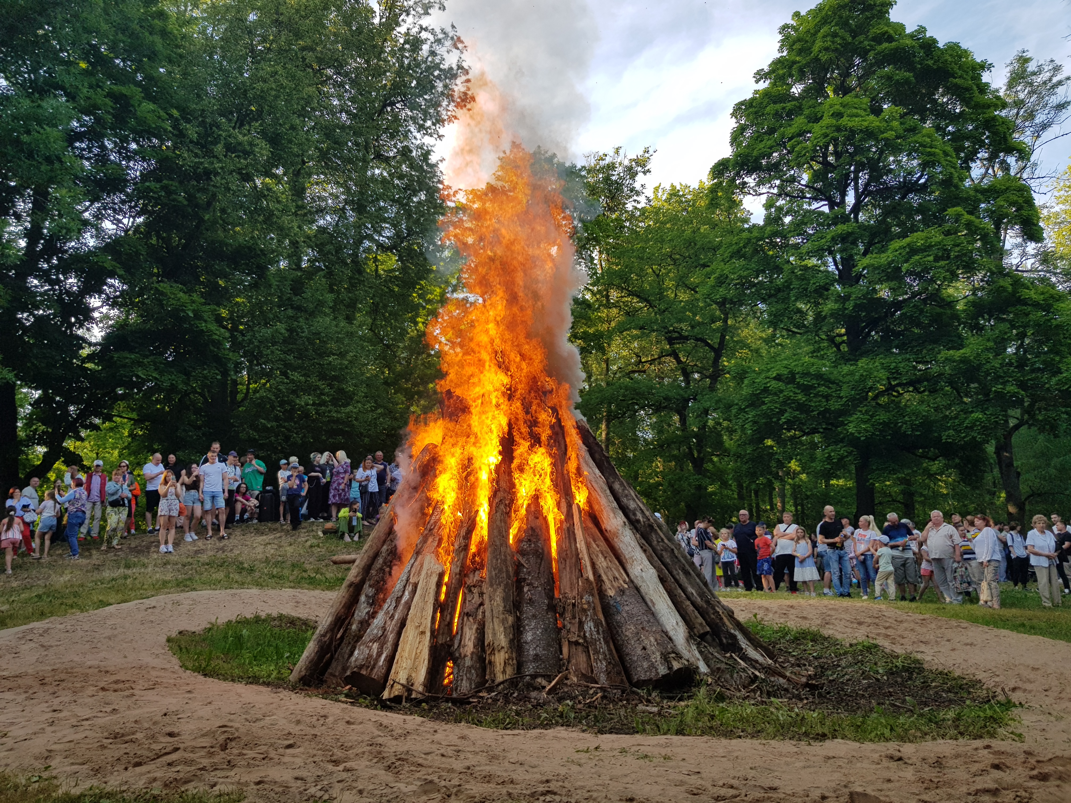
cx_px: 536
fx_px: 804
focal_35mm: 26
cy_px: 402
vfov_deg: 53.1
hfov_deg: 67.3
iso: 40
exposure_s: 1/503
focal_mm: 4.2
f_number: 1.7
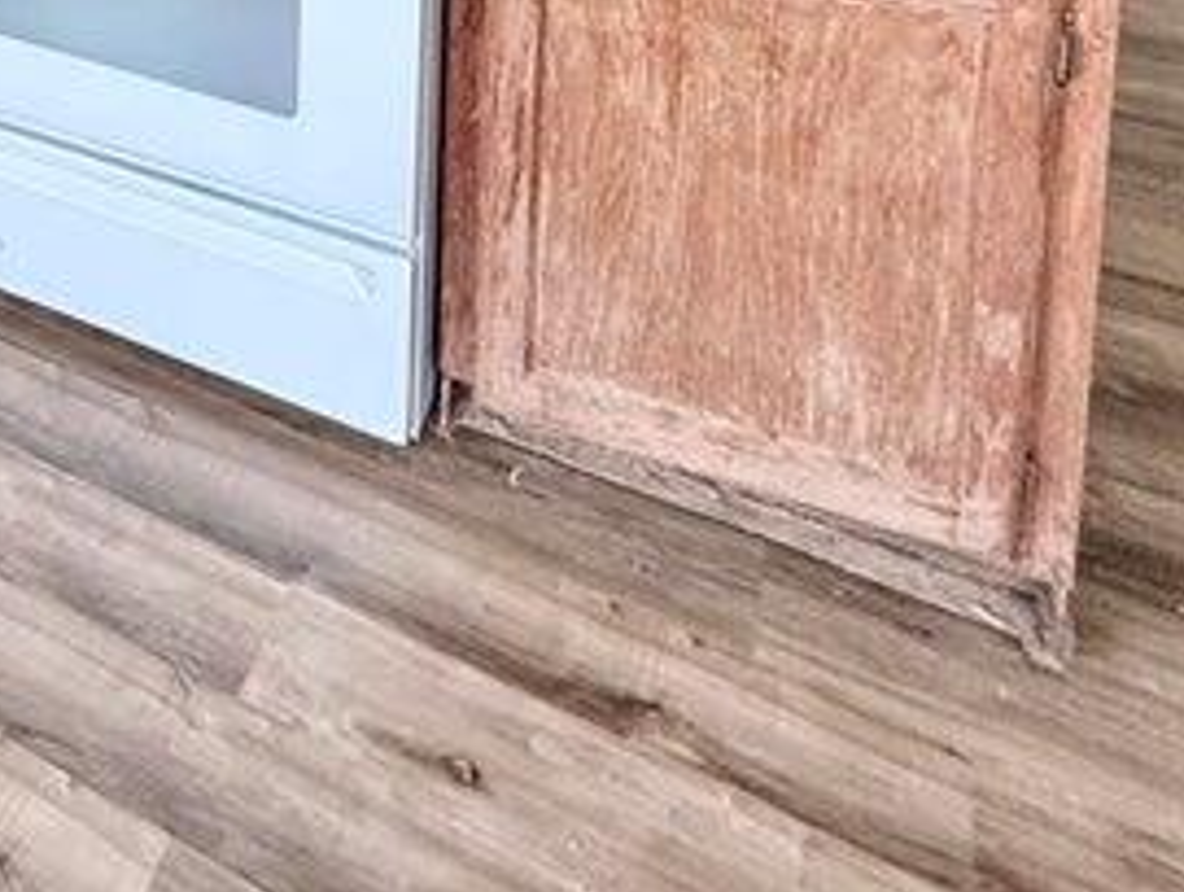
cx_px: -129
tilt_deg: -6.5
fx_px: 1507
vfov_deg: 24.4
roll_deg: +2.5
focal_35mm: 44
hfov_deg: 36.2
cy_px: -498
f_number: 2.2
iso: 160
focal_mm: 2.22
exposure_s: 1/99
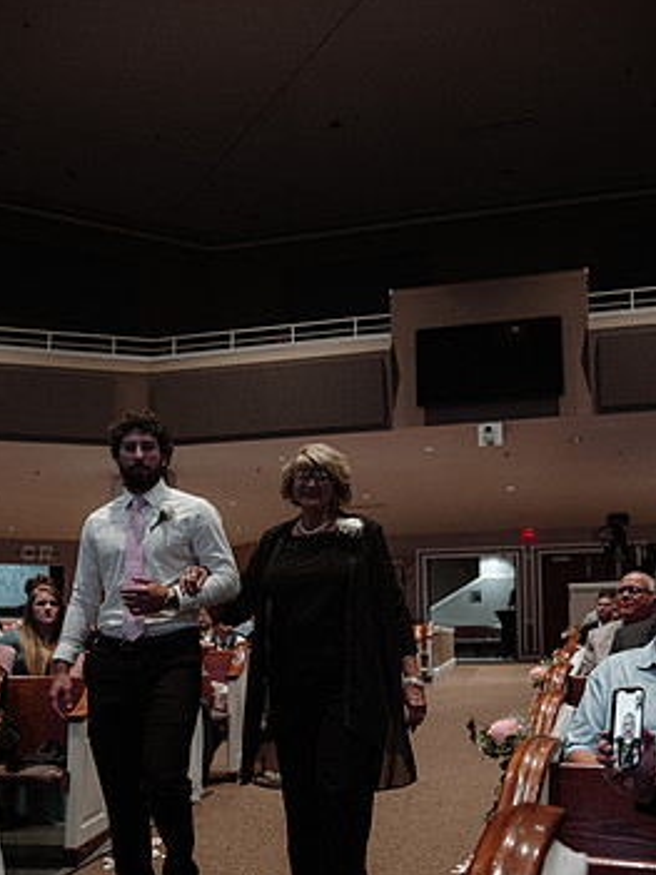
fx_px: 935
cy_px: 528
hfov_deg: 38.6
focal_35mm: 37
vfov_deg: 49.8
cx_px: 314
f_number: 4
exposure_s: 1/250
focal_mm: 30
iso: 3200
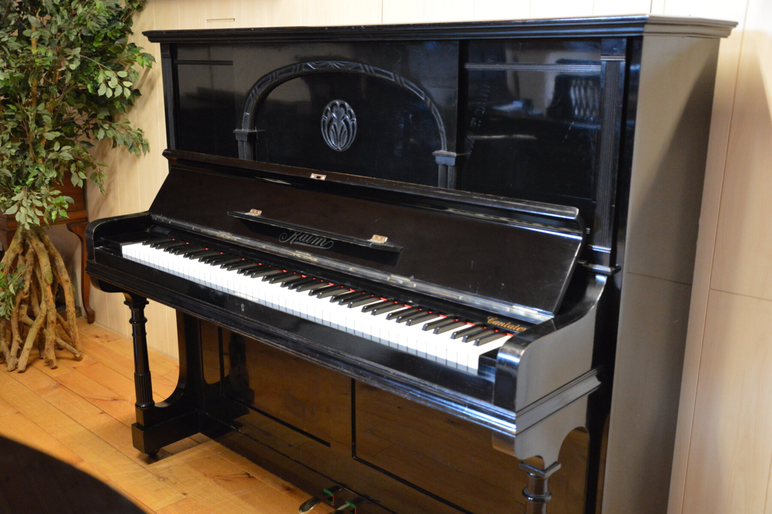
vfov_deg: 36.8
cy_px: 257
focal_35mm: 36
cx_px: 386
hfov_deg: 53.2
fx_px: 771
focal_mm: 24
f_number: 3.8
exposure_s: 1/15
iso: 2200
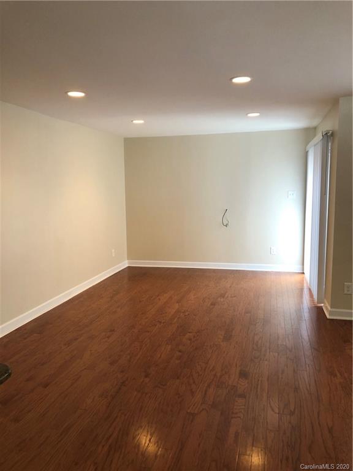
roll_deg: +0.8
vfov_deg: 63.4
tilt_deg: -8.5
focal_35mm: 28
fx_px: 381
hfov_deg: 49.7
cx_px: 176
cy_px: 236
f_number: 1.8
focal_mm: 3.99
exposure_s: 1/30
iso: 40
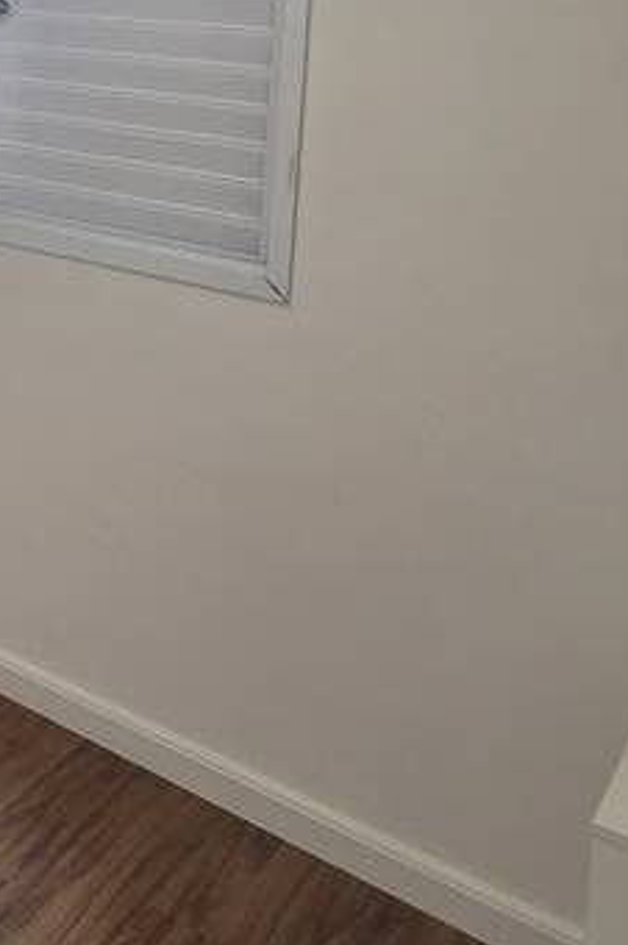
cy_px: 6
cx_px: -431
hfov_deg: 22.3
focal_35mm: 43
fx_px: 1127
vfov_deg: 40.1
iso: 100
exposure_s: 1/120
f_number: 2.2
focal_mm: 2.2
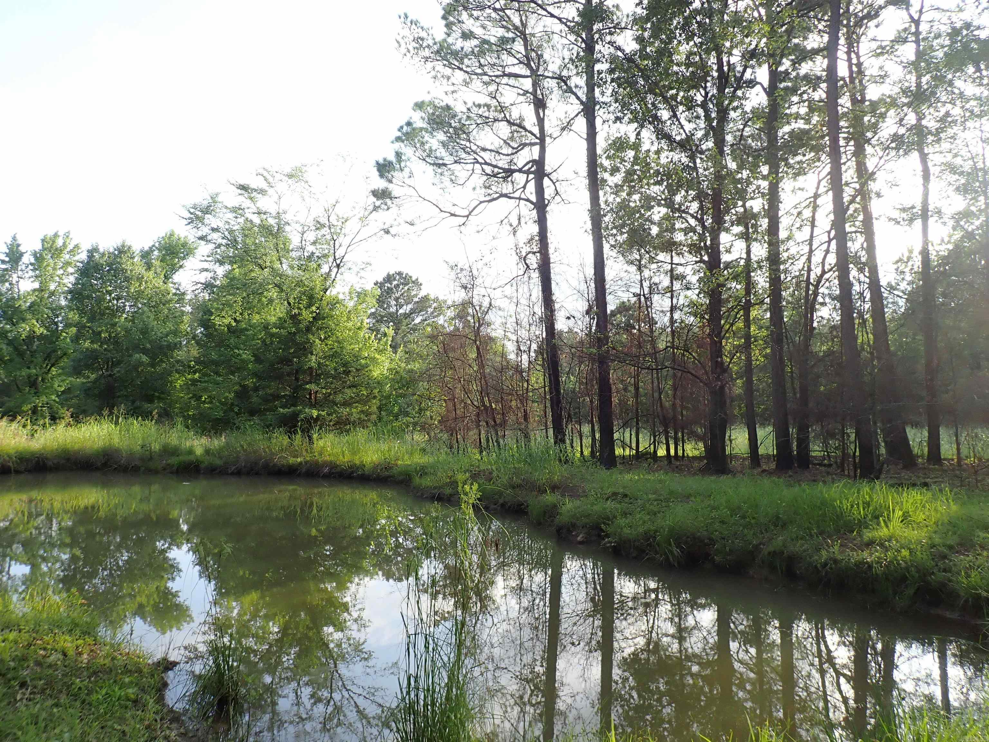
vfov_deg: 54.9
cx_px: 494
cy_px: 371
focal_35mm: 25
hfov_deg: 69.4
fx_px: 714
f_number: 2.8
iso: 100
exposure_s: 1/250
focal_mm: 4.5
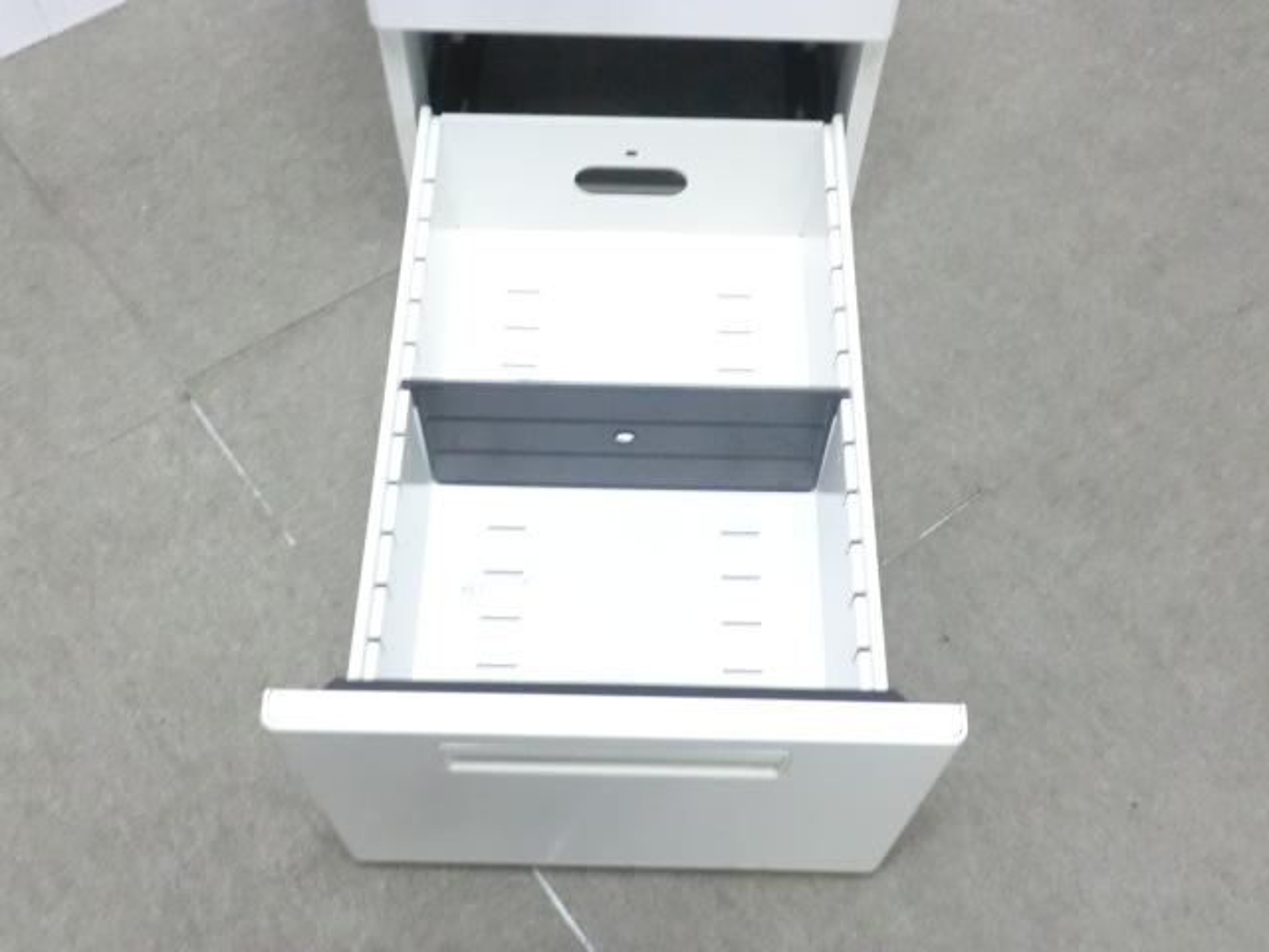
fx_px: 1393
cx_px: 634
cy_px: 476
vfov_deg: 37.7
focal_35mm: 38
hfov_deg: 49.0
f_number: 3.9
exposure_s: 1/25
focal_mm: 6.9
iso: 800
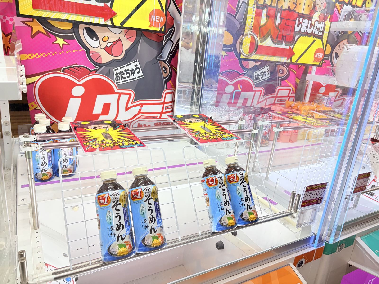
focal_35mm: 26
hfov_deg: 67.3
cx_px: 190
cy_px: 142
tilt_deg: -18.0
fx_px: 285
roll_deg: -6.7
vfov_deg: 53.1
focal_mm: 5.96
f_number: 1.6
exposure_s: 1/158
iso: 32
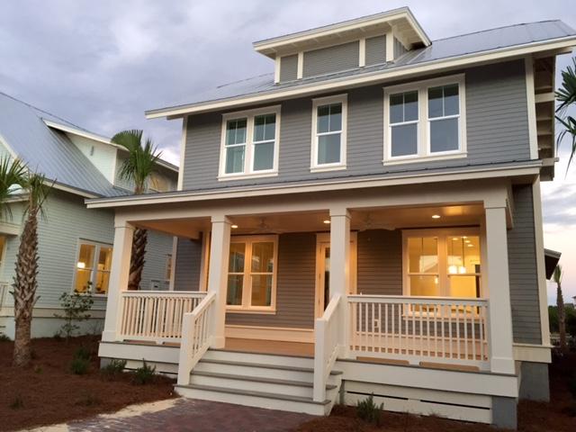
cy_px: 216
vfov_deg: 48.2
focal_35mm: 29
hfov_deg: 61.7
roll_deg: -2.5
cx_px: 288
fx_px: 483
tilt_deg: +11.2
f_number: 2.2
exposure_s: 1/30
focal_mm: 4.15
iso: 100
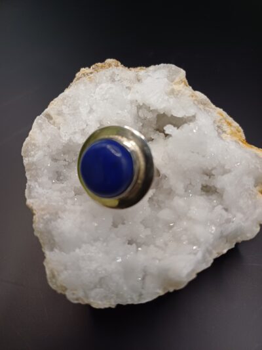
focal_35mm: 25
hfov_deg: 54.9
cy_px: 175
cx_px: 131
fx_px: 252
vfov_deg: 69.4
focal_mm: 4.65
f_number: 1.8
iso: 250
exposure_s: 1/50
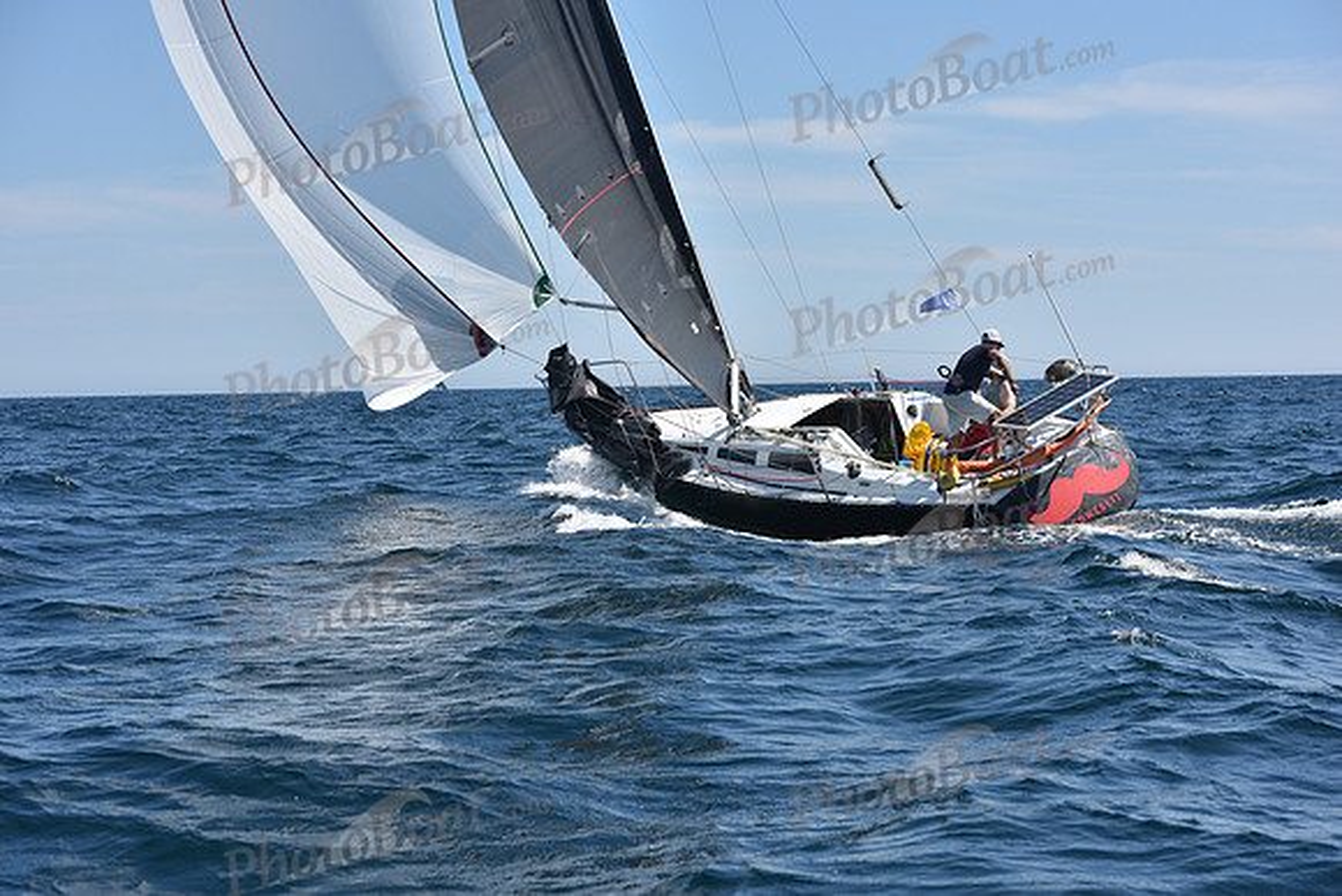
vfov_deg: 18.2
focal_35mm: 75
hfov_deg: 27.0
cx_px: 671
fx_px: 2796
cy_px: 448
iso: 200
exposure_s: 1/1000
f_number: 7.1
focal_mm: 75
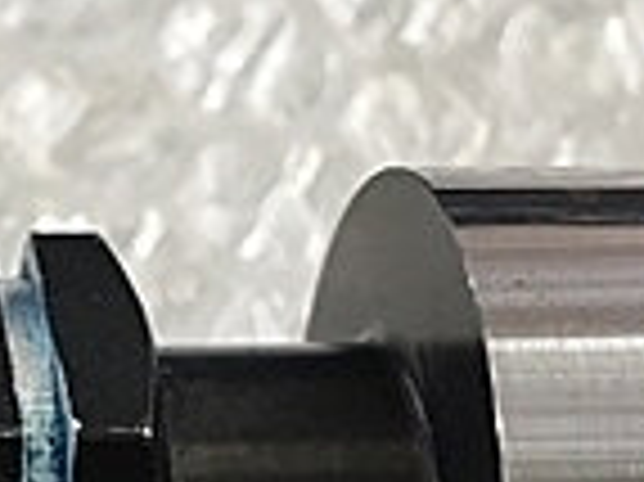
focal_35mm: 130
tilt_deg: -53.2
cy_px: 595
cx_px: -153
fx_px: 2417
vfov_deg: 11.2
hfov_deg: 14.6
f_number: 2.2
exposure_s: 1/40
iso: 25
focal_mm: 4.15
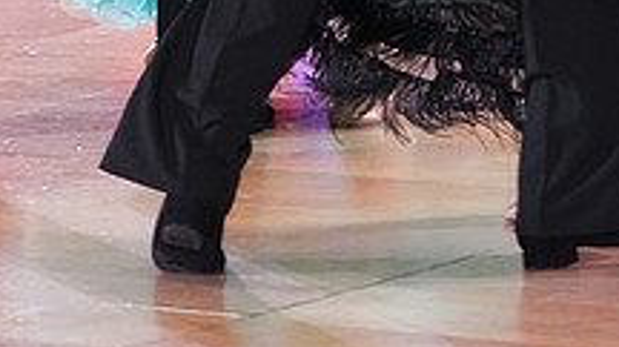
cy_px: -367
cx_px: 552
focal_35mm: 380
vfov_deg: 3.2
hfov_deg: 5.7
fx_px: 6231
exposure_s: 1/400
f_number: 4.5
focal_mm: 135
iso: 8000
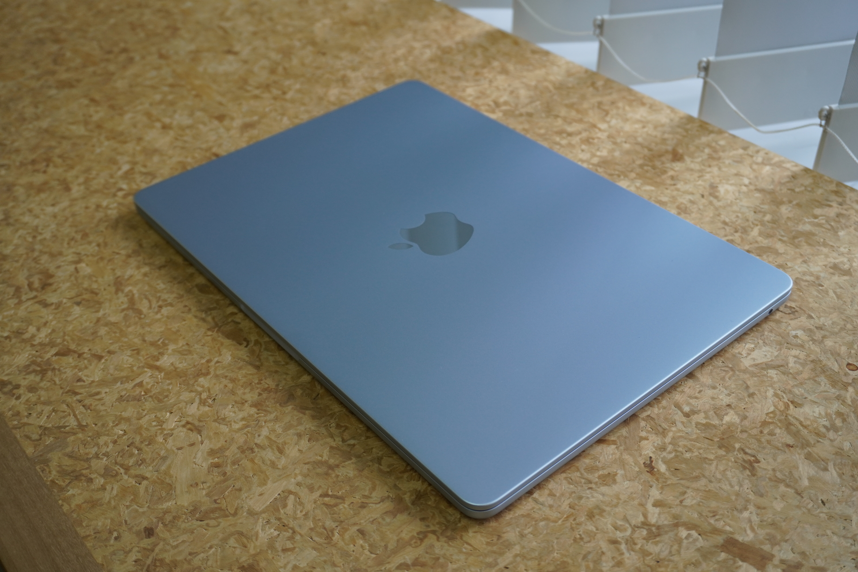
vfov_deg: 34.2
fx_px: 929
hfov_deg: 49.6
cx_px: 429
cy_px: 286
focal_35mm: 39
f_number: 4.5
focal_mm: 26
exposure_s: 1/160
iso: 500
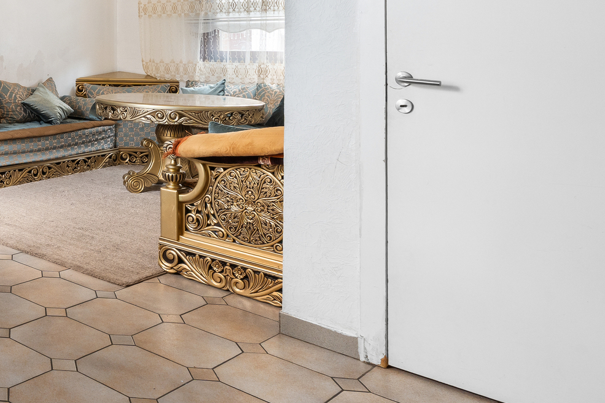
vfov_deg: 32.0
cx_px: -85
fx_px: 655
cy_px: 16
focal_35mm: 39
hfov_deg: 39.1
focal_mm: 16
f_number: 11
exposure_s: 1/1.67
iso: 500
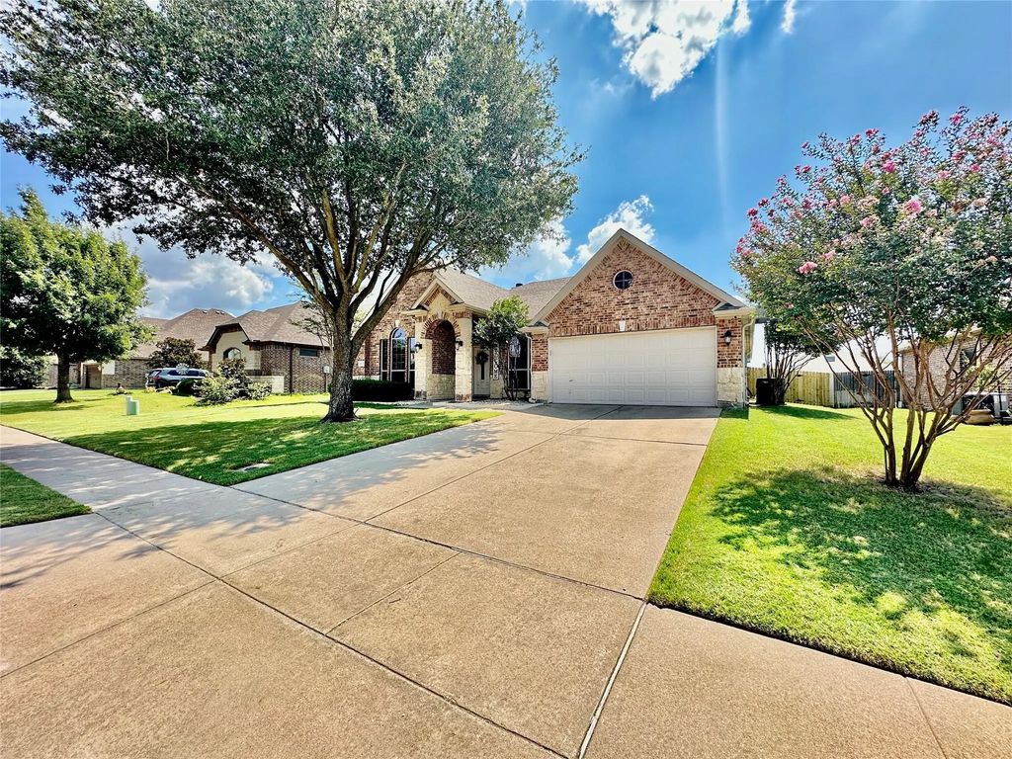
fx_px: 409
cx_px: 506
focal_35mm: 14
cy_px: 380
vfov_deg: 85.7
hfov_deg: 102.1
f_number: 2.2
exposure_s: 1/682
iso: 40
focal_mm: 2.22
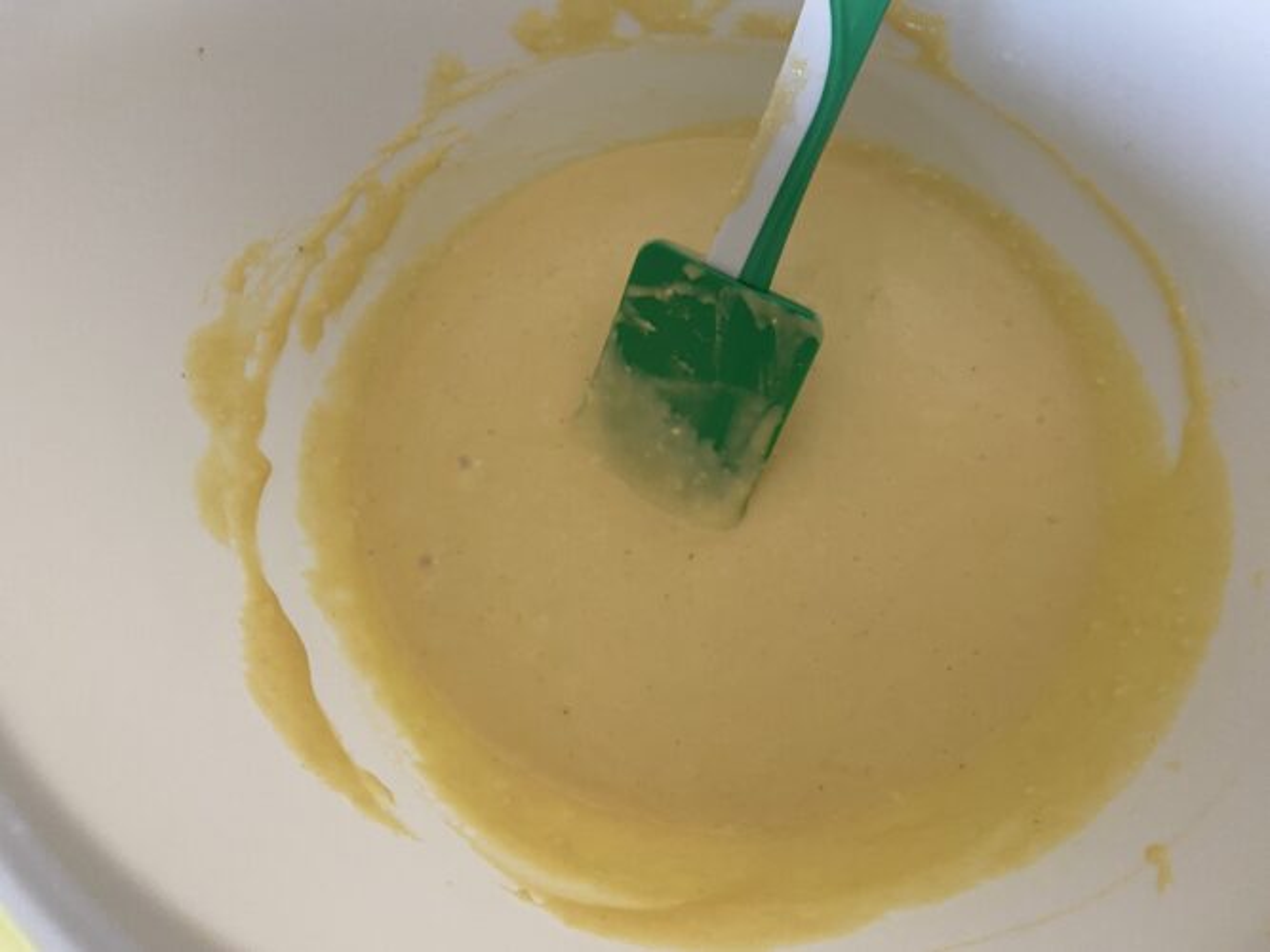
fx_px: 954
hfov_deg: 67.3
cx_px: 635
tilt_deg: -69.4
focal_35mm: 26
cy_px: 476
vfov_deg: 53.0
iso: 160
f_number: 1.8
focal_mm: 4.25
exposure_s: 1/60
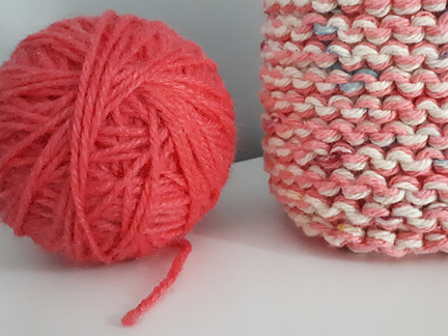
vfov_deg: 35.3
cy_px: 92
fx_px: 518
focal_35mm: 40
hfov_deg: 46.3
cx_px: 286
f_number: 1.9
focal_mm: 3.6
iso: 800
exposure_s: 1/17
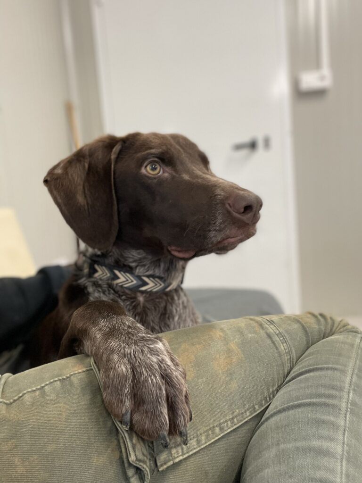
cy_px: 242
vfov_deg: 60.0
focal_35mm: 30
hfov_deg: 46.8
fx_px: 418
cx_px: 181
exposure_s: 1/50
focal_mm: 2.71
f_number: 2.2
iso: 125
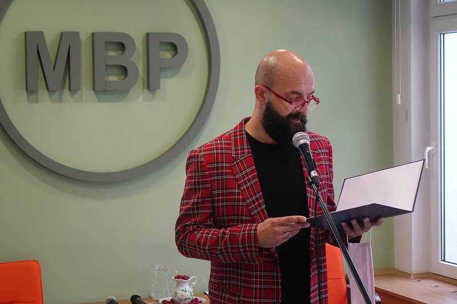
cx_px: 228
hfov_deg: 24.5
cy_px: 152
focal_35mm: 83
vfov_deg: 16.4
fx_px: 1053
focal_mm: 30.3
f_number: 2.8
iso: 800
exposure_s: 1/80
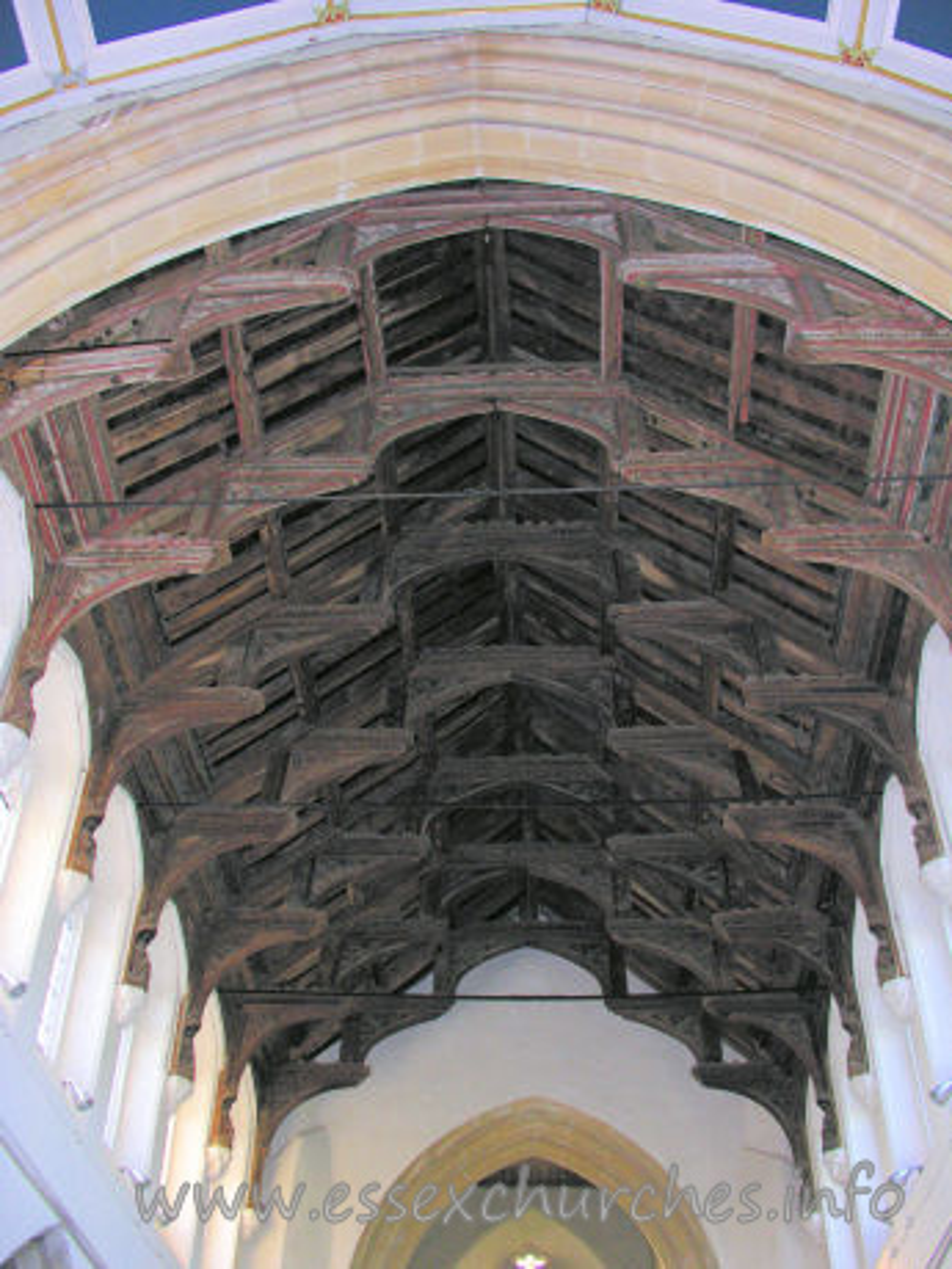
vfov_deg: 52.6
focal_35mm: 35
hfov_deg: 40.7
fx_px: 1283
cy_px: 634
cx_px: 476
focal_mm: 8.9
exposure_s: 1/60.1
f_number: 2.8
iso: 200
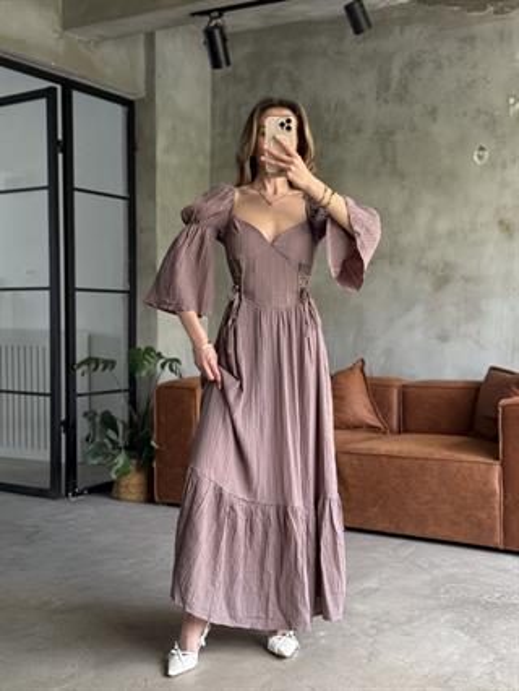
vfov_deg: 39.6
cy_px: 346
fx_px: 959
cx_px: 260
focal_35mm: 48
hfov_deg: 30.3
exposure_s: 1/73
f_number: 1.78
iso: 100
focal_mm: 6.76
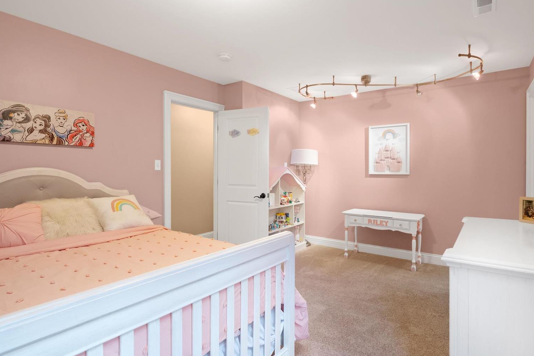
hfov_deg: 86.9
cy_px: 174
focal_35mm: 19
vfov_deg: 64.5
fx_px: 282
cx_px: 280
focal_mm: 9
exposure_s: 1/2.5
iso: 640
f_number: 9
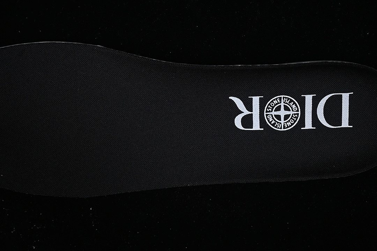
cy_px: 126
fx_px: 785
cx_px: 188
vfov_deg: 18.2
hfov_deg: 27.0
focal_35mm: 75
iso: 160
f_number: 6.3
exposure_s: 1/60
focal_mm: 50
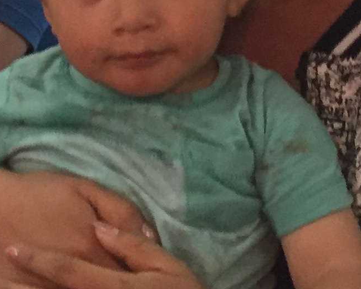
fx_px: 1517
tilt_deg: -5.5
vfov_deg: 10.7
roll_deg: +0.3
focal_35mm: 142
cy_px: -33
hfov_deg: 13.5
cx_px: 74
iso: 250
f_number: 2.2
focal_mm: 4.15
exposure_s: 1/17
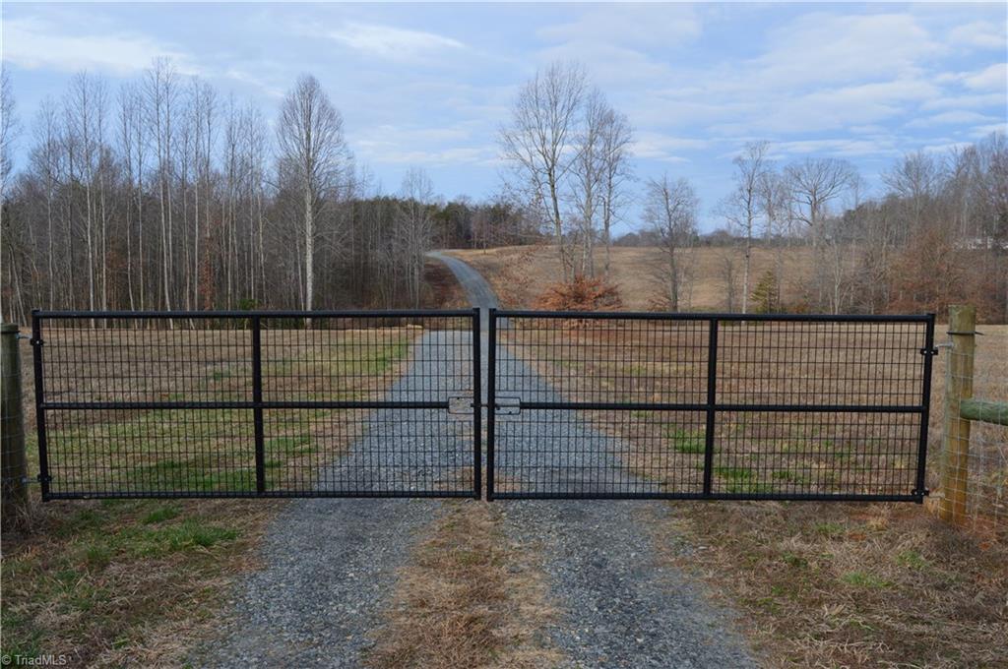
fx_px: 923
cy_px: 334
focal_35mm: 33
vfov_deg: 39.9
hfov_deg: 57.3
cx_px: 504
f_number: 10
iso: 400
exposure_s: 1/200
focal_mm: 22
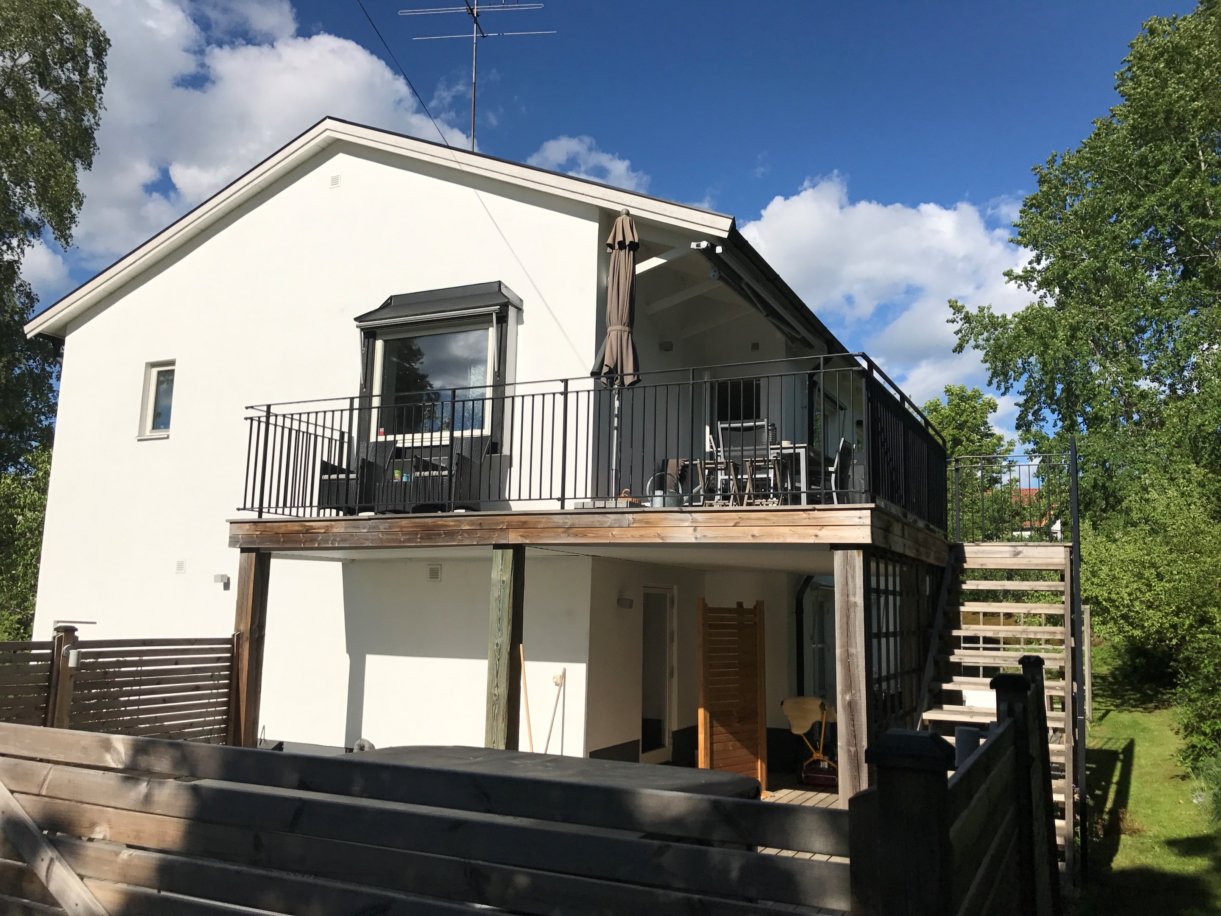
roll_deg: -2.1
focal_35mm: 28
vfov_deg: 49.7
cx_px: 610
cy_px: 458
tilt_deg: +9.4
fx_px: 988
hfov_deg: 63.4
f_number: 1.8
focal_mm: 3.99
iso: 20
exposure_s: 1/5988
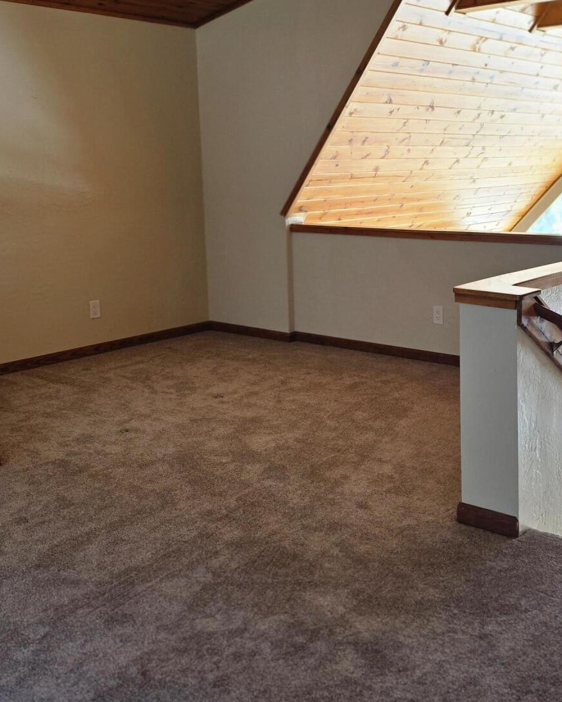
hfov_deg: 36.1
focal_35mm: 41
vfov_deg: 44.5
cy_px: 274
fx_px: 852
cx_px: 380
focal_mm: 6.3
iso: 50
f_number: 1.7
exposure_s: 1/120
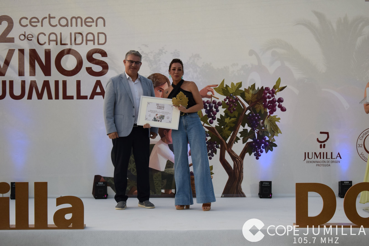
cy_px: 123
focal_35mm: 82
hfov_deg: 24.6
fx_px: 846
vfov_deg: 16.6
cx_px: 184
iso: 800
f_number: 5.6
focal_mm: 55
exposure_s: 1/800
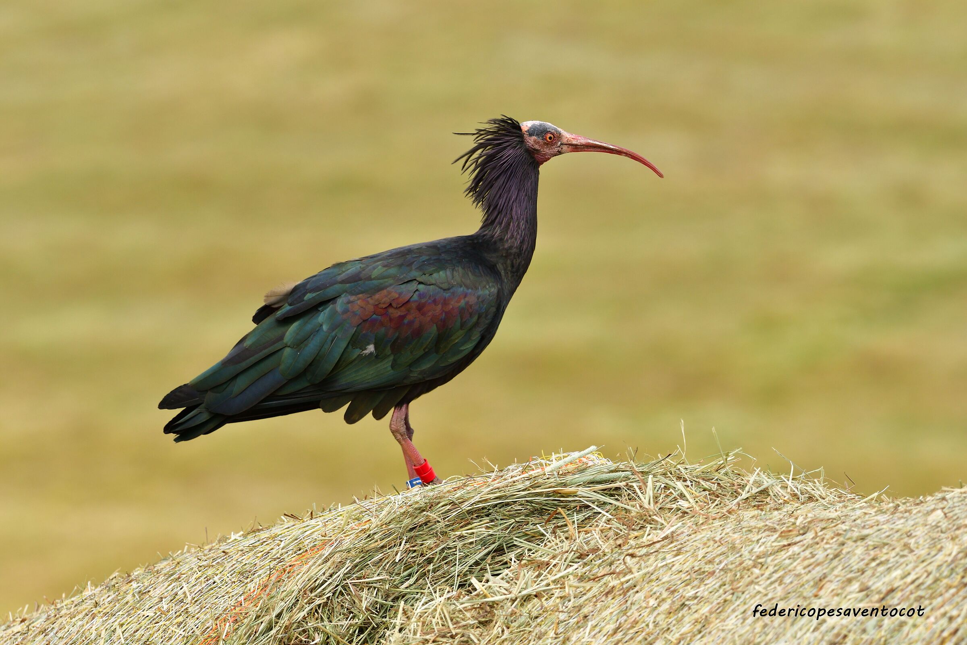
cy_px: 322
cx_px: 484
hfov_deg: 4.6
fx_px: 12087
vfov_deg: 3.1
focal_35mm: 450
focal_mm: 300
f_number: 8
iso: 320
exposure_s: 1/400
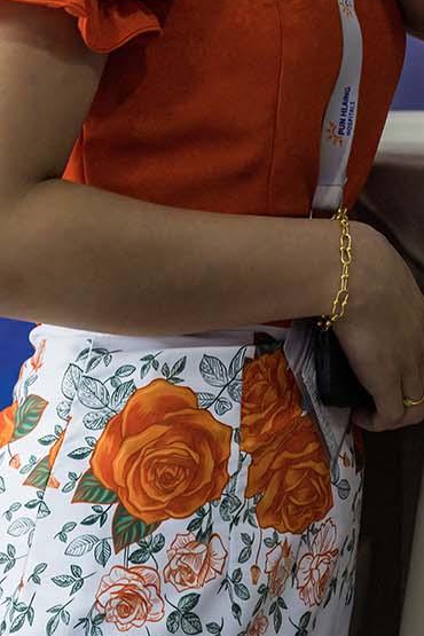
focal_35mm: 109
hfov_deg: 12.5
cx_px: 348
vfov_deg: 18.3
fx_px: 1926
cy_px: -8
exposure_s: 1/250
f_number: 7.1
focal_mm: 42
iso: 4500
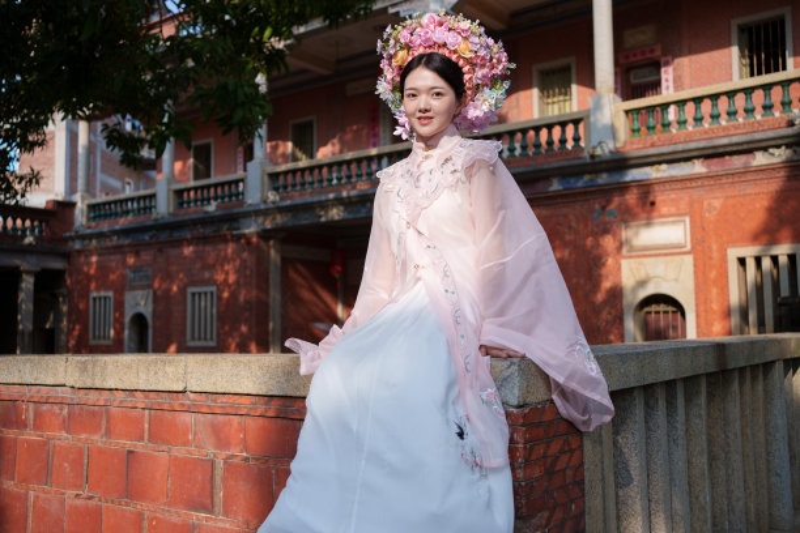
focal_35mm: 35
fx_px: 778
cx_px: 400
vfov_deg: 37.9
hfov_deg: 54.4
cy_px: 266
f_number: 3.5
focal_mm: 35
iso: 100
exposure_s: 1/1000
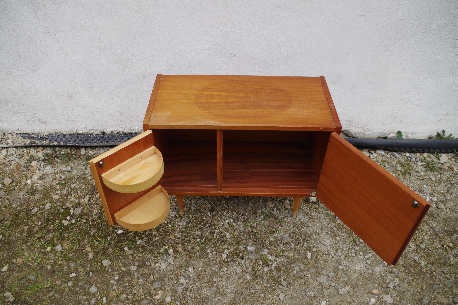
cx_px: 229
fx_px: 382
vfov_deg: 43.6
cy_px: 152
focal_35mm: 30
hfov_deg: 61.9
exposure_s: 1/125
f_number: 5.6
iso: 200
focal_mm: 20
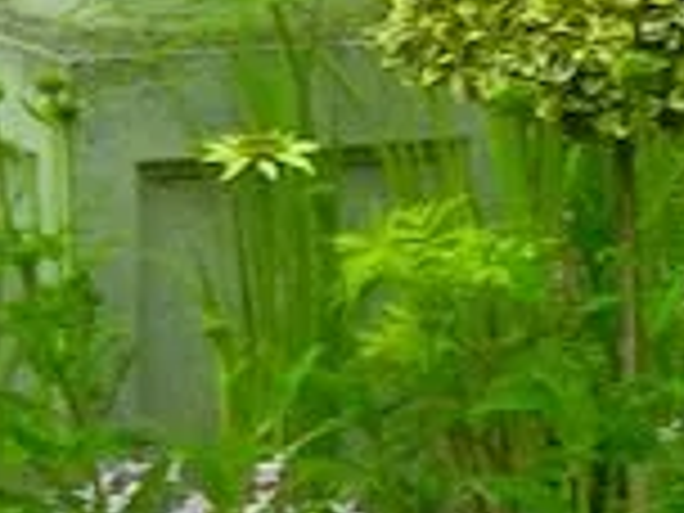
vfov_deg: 7.3
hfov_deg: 9.7
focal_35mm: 202
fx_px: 3991
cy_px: 518
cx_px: 634
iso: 160
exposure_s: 1/838
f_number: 3.5
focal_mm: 5.4
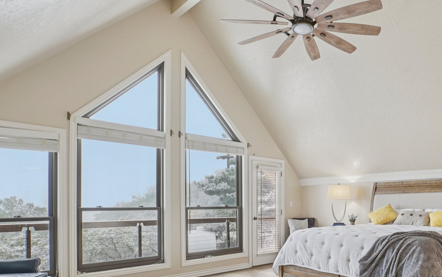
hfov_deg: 67.2
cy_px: 209
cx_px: 315
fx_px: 313
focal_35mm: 26
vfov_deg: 45.9
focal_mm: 16
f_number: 8
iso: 400
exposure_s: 1/25
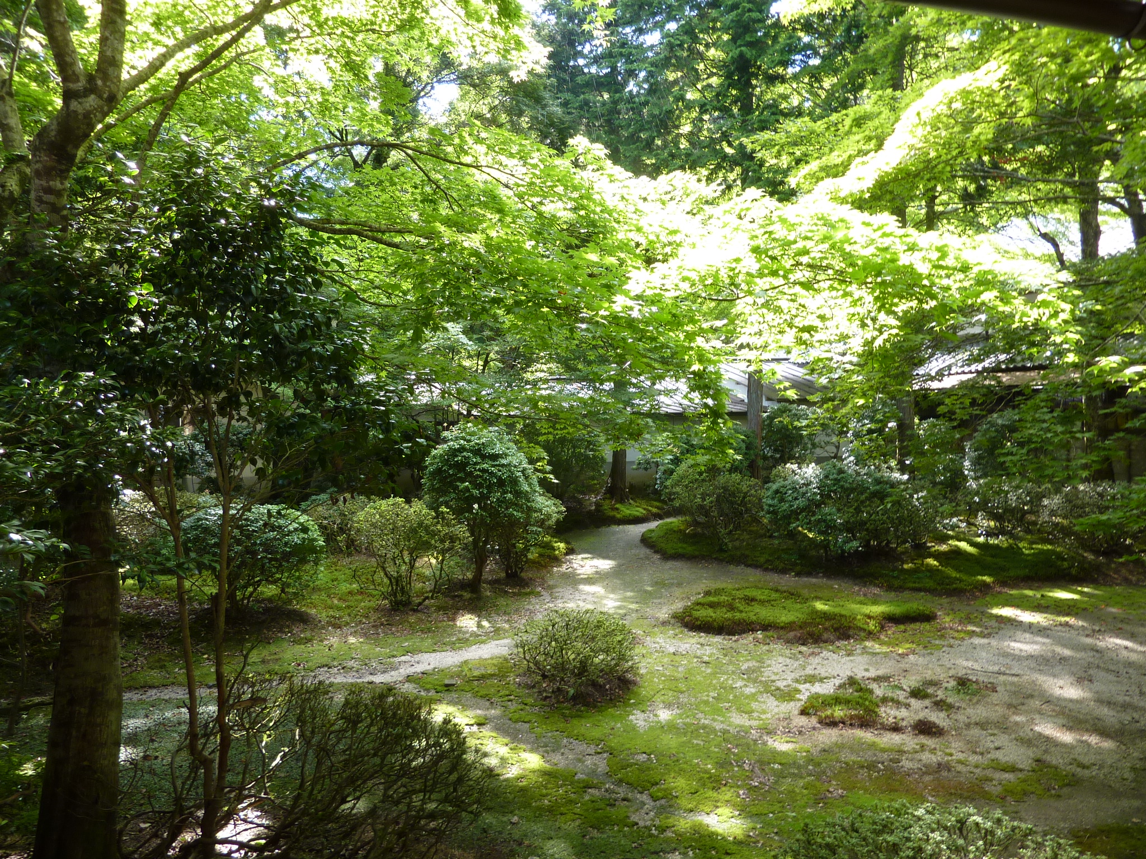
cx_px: 573
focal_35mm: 25
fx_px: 828
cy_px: 430
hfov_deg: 69.4
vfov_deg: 54.9
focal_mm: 4.1
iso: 80
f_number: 3.3
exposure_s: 1/30
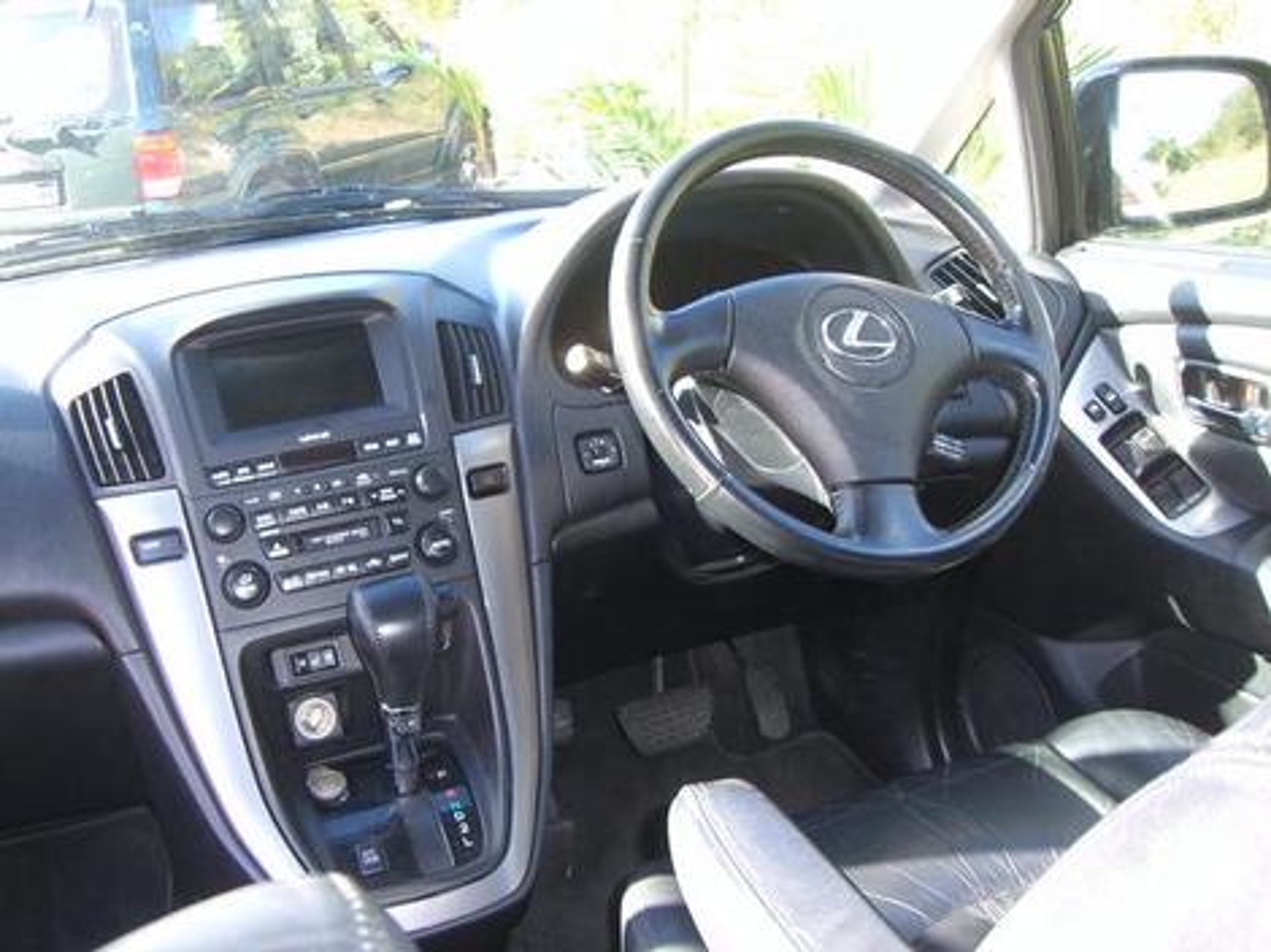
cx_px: 636
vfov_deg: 37.7
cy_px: 476
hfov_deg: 49.0
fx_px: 1395
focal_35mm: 38
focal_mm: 6.2
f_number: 2.7
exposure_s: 1/60
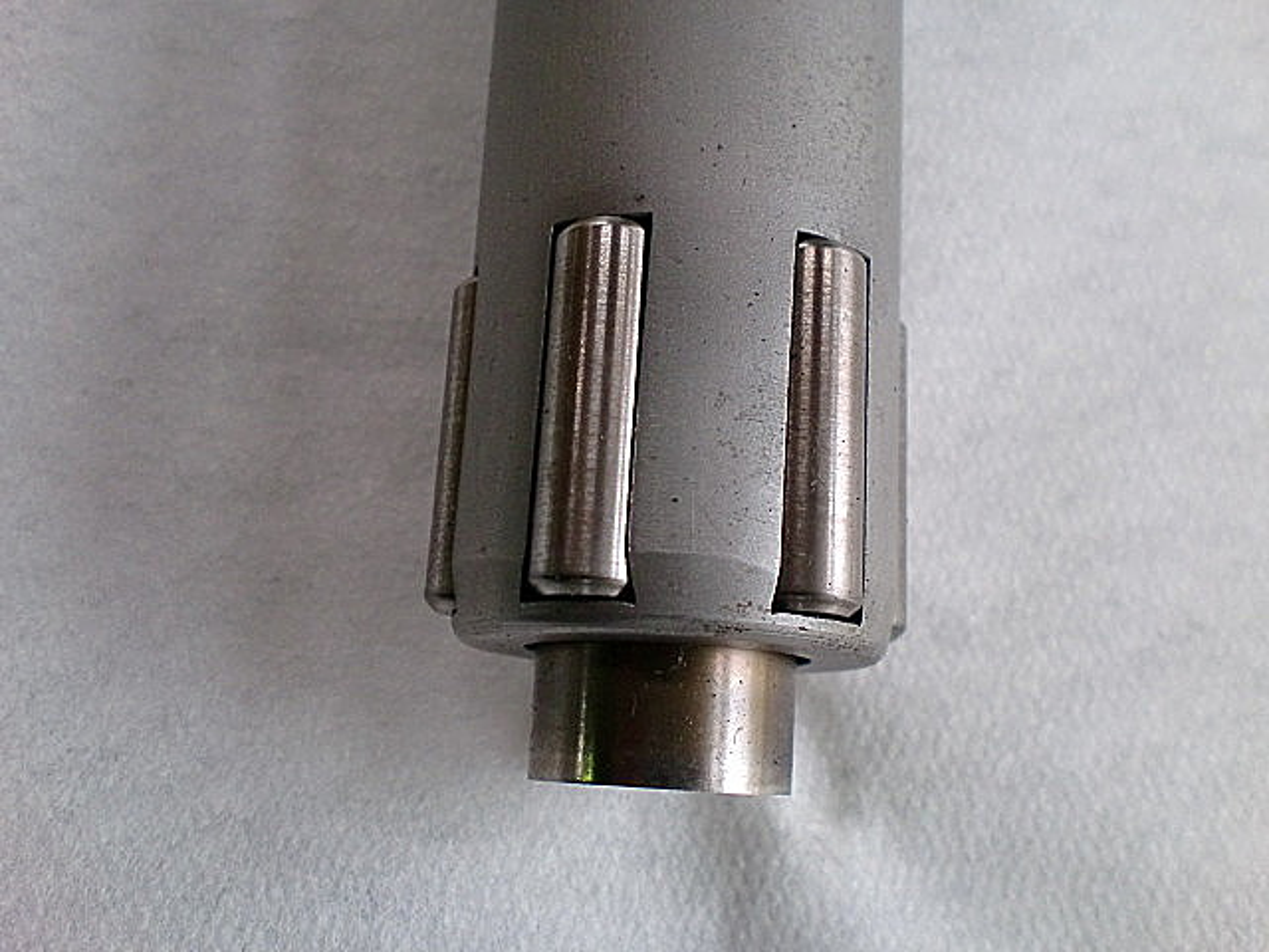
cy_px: 476
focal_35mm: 35
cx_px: 634
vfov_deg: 40.7
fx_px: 1283
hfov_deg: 52.6
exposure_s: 1/60
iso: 250
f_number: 3.1
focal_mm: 6.3
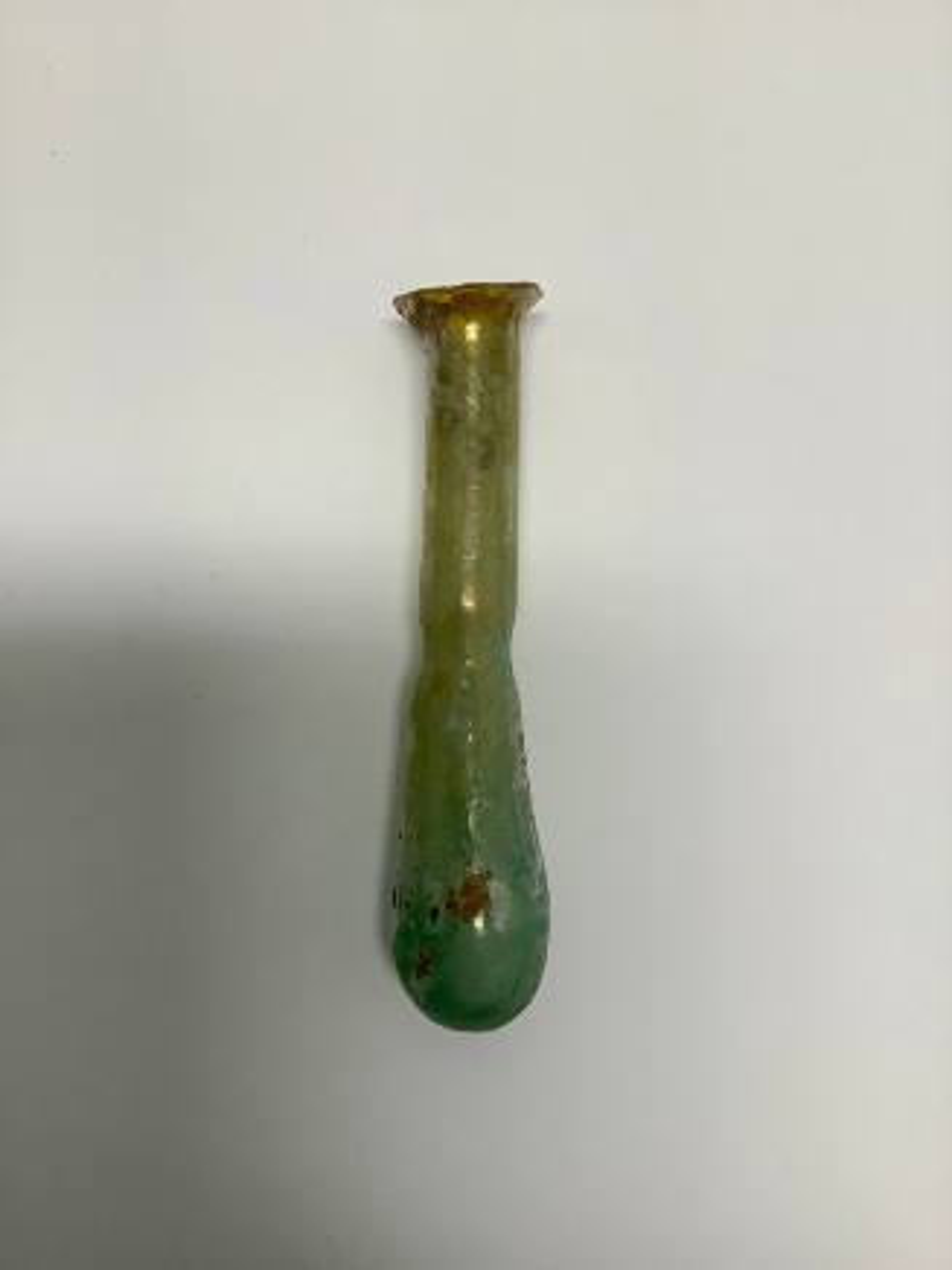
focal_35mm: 31
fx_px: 1137
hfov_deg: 45.4
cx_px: 476
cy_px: 635
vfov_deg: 58.4
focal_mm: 3.3
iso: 80
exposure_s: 1/120
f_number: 2.4
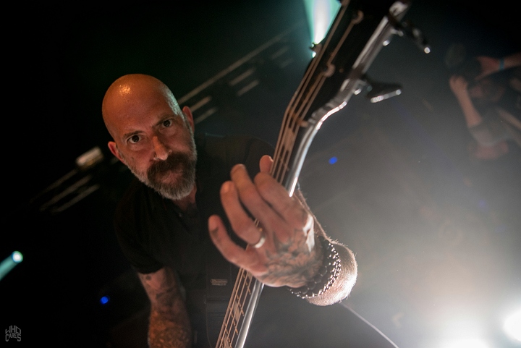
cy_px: 174
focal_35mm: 29
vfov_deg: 45.0
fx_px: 420
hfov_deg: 63.6
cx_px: 260
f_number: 3.2
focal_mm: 29
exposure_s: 1/200
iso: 800
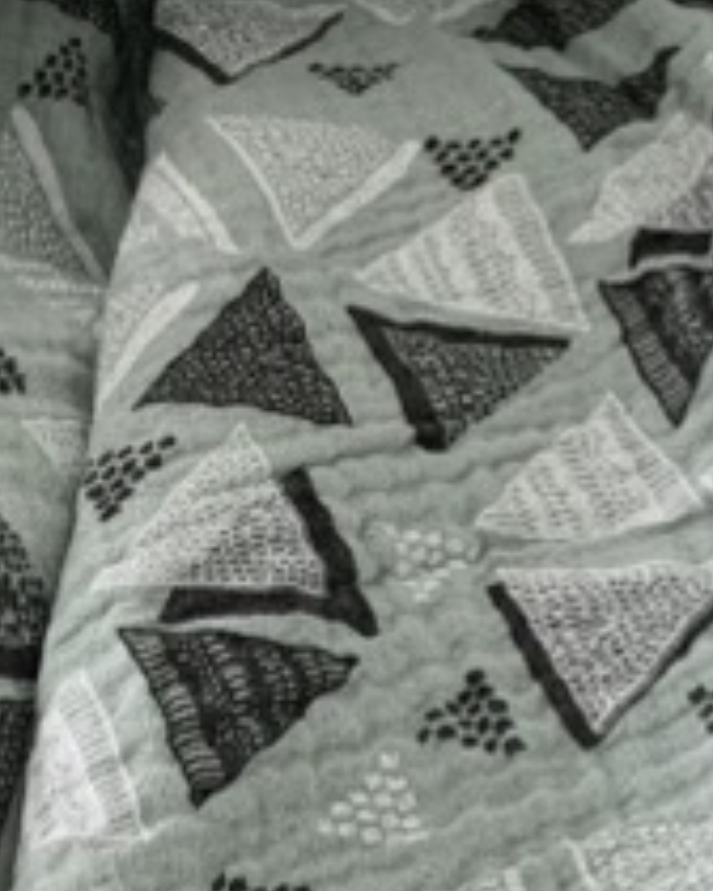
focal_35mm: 58
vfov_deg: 32.4
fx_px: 1530
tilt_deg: -51.6
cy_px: 513
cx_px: 195
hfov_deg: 26.0
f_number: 1.8
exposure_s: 1/121
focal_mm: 4.25
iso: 64
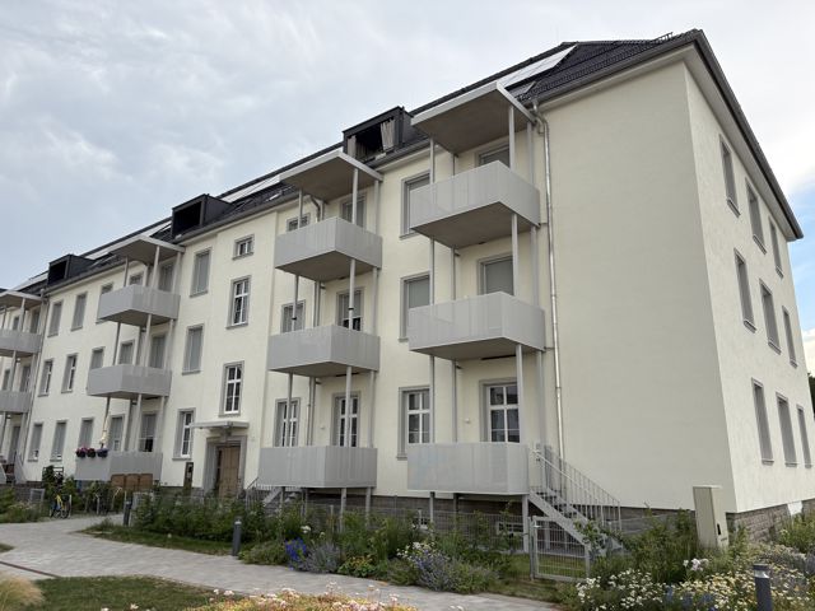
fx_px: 612
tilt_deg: +15.2
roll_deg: -0.2
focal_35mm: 26
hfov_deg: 67.3
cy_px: 306
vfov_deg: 53.1
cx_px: 408
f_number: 1.6
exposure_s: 1/1239
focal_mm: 5.96
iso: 50
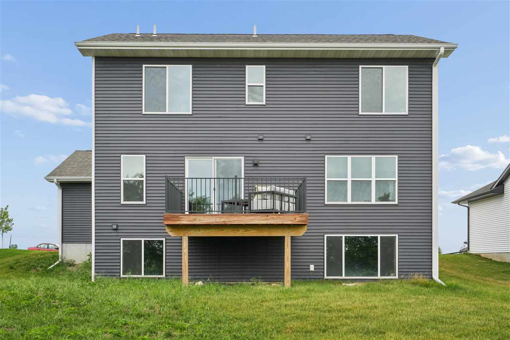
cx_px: 255
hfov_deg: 54.4
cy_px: 170
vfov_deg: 37.8
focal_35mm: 35
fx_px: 496
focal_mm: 35
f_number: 9
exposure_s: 1/160
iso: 400
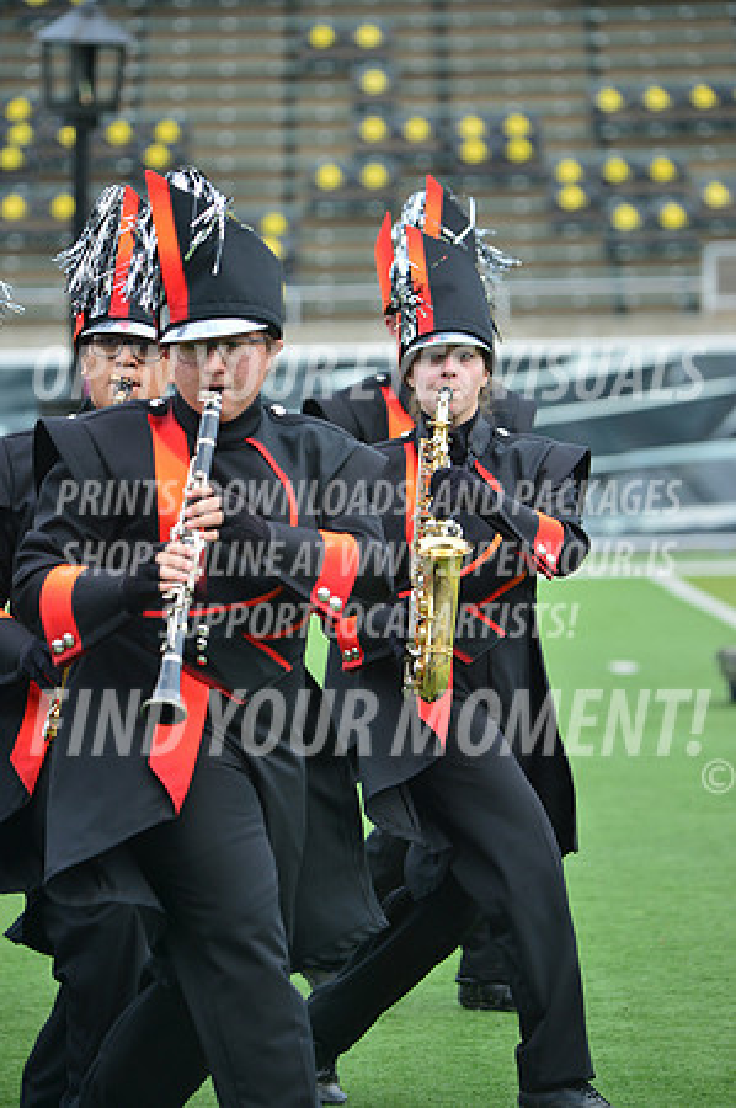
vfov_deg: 9.0
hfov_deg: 6.0
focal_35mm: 230
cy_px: 554
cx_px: 368
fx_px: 7069
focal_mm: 230
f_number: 5.6
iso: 200
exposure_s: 1/500
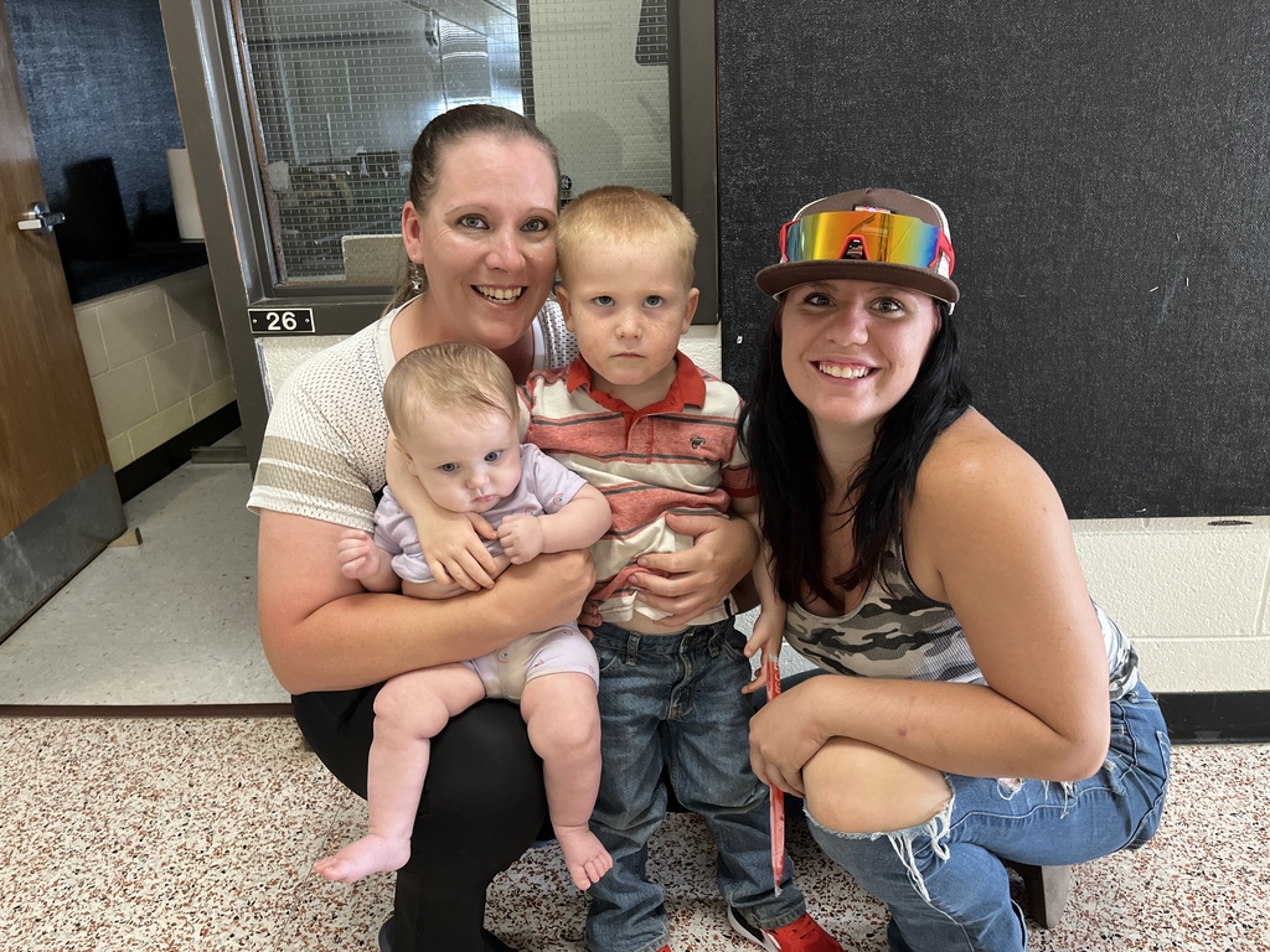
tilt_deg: -18.0
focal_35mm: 26
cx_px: 635
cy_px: 476
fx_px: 954
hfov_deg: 67.3
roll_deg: +2.7
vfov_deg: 53.1
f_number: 1.6
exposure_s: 1/60
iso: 250
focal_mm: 5.1
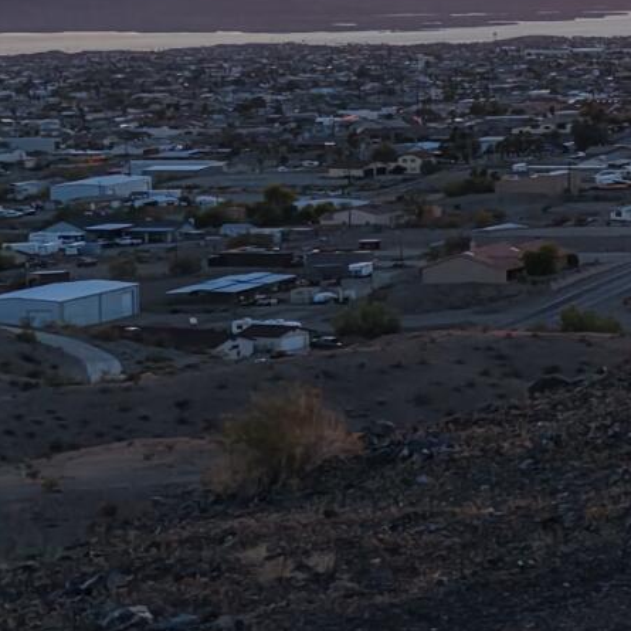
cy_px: -37
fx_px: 2949
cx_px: 1556
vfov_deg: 12.0
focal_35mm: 143
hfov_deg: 10.4
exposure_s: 1/500
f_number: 1.8
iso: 100
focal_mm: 8.67
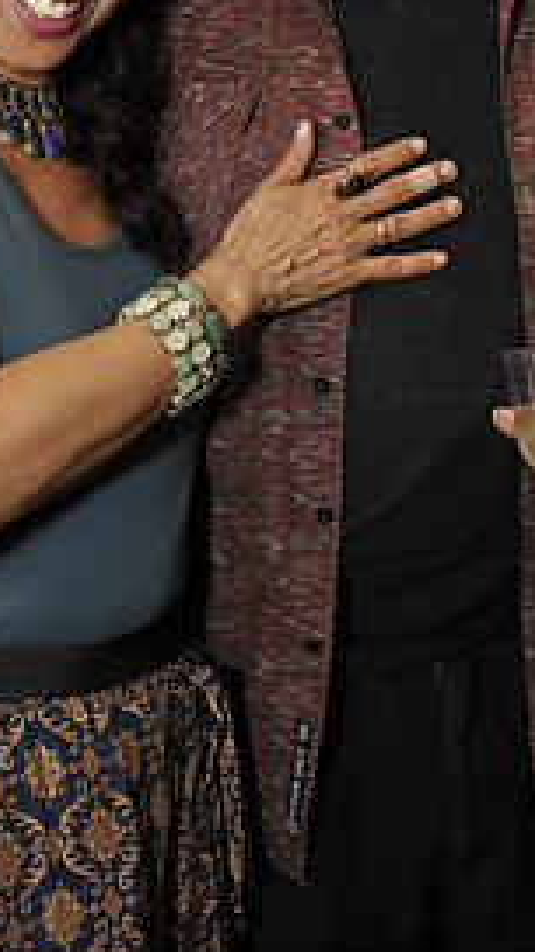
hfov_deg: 20.7
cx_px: 210
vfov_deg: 33.0
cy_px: -4
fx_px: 1463
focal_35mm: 58
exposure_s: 1/200
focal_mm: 26
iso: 200
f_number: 4.5
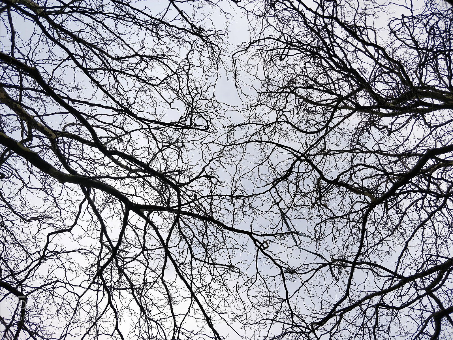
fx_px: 314
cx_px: 226
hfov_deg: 71.6
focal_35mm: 24
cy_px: 170
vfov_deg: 56.8
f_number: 1.7
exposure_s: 1/785
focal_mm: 4.1
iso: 200
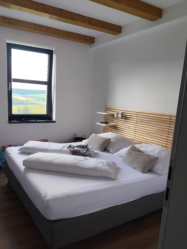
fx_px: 194
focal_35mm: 27
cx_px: 81
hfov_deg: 51.2
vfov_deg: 65.2
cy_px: 135
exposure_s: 1/100
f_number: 1.65
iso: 125
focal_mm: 6.14
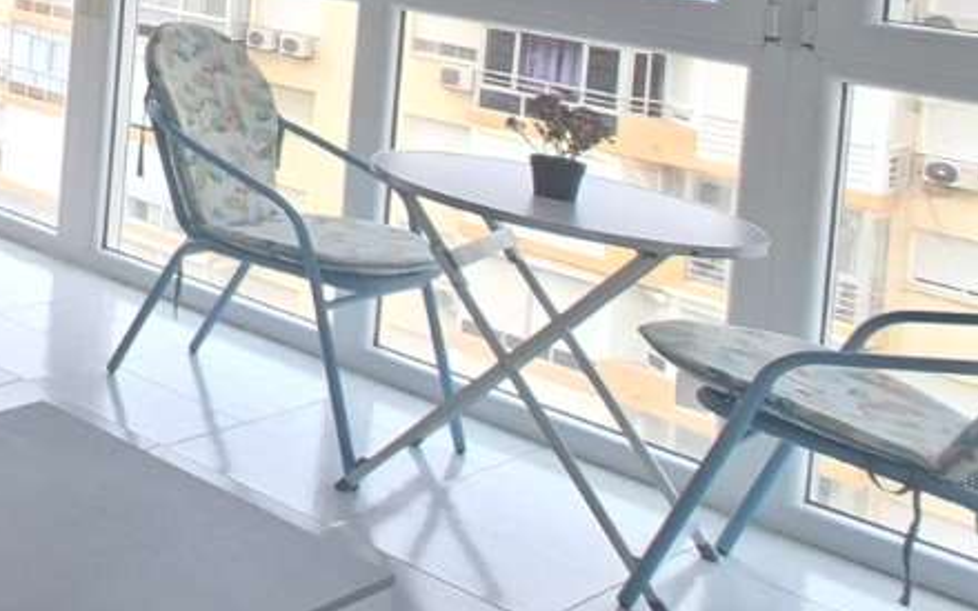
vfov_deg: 23.9
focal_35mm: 47
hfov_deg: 24.4
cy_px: -197
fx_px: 1253
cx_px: -680
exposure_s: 1/129
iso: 40
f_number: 2.2
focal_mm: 1.74
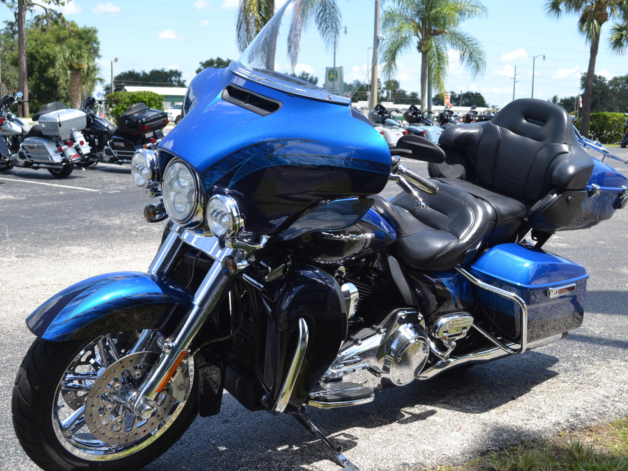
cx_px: 317
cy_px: 231
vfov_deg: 33.6
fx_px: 780
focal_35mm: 43
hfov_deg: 43.9
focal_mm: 26
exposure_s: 1/160
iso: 100
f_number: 6.3
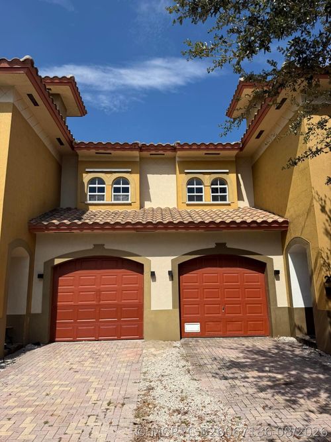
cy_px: 221
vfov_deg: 71.6
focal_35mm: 24
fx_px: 306
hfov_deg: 56.8
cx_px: 166
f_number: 1.78
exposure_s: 1/6711
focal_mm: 6.76
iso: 80
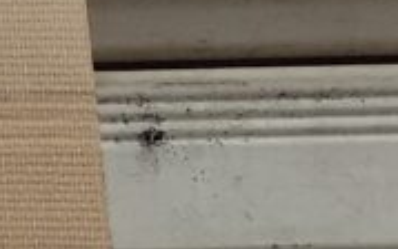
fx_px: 2051
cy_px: 502
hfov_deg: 9.0
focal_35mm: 189
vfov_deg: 6.7
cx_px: -807
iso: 50
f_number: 2
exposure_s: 1/933
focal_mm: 4.6
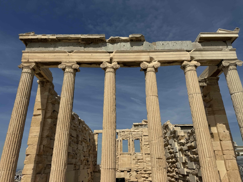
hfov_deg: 71.6
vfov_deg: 56.8
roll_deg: +0.5
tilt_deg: +20.9
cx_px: 122
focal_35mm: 24
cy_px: 91
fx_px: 168
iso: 80
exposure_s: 1/10417
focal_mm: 6.76
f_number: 1.78
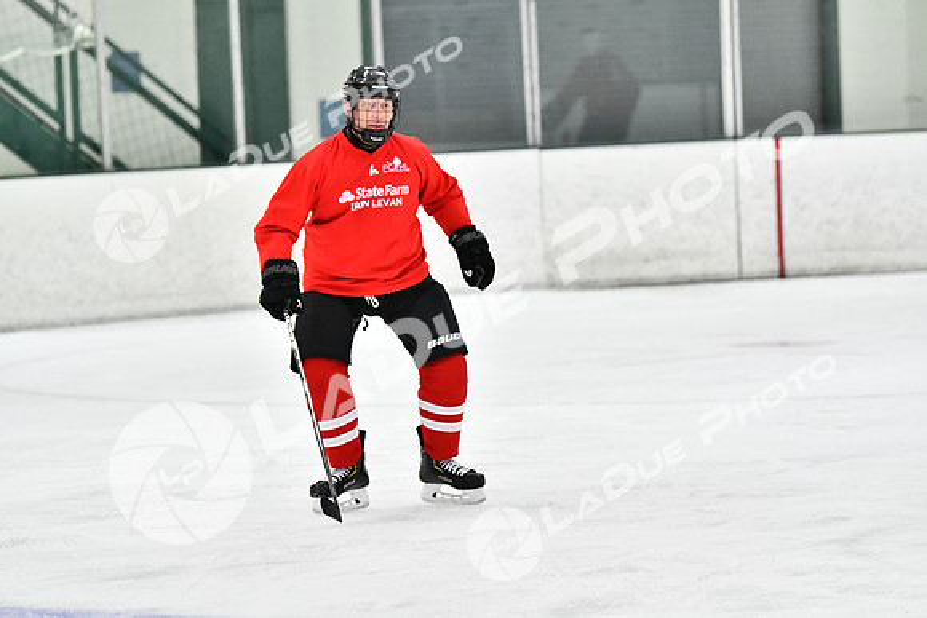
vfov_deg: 6.1
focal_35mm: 225
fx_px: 5795
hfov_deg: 9.1
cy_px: 309
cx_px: 464
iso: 5000
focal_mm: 150
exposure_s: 1/1250
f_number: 2.8
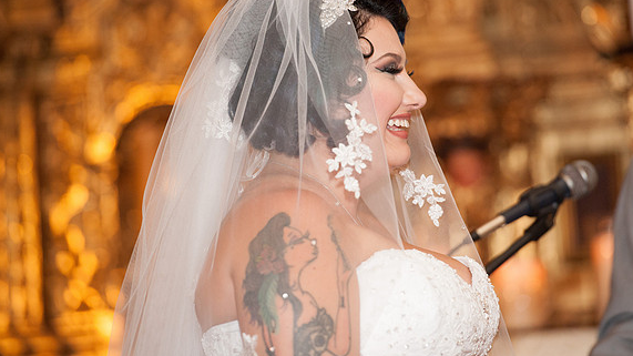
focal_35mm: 202
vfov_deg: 6.0
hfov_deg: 10.7
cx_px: 319
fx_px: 3390
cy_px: 148
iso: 2500
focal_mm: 190
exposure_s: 1/100
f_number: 3.5
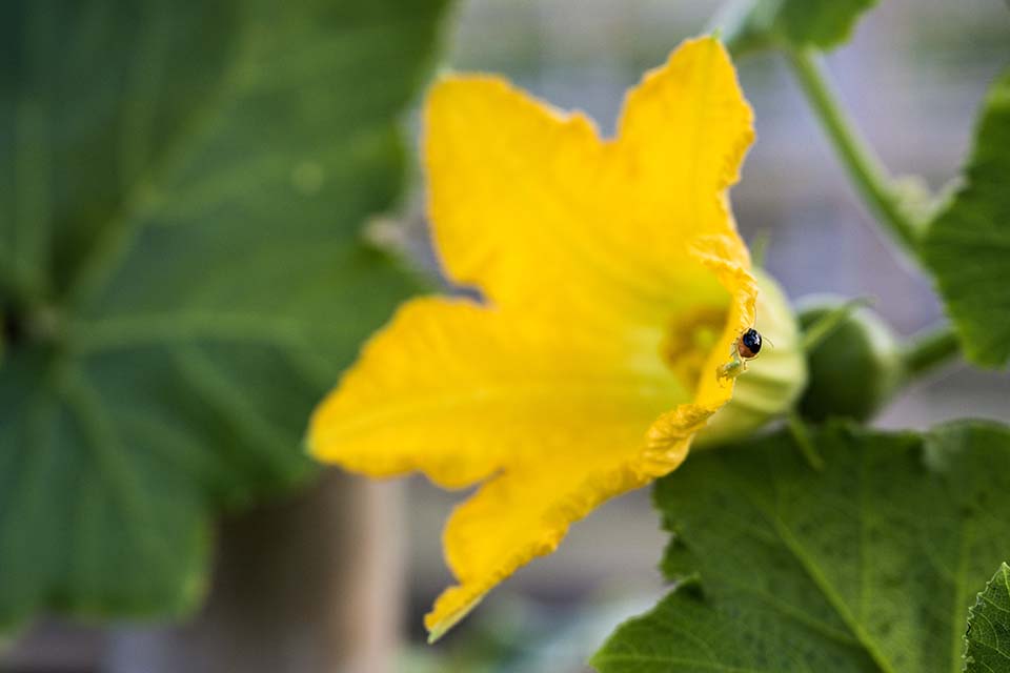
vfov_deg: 19.5
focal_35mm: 70
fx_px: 1964
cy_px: 336
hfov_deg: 28.8
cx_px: 505
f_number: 4.5
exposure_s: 1/250
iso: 400
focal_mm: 70
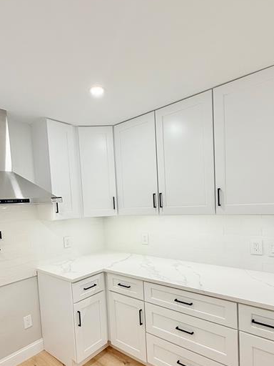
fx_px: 222
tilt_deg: -2.7
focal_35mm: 21
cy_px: 219
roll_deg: +3.1
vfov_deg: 78.1
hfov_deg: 63.3
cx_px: 125
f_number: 2.2
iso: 50
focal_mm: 2.22
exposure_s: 1/120
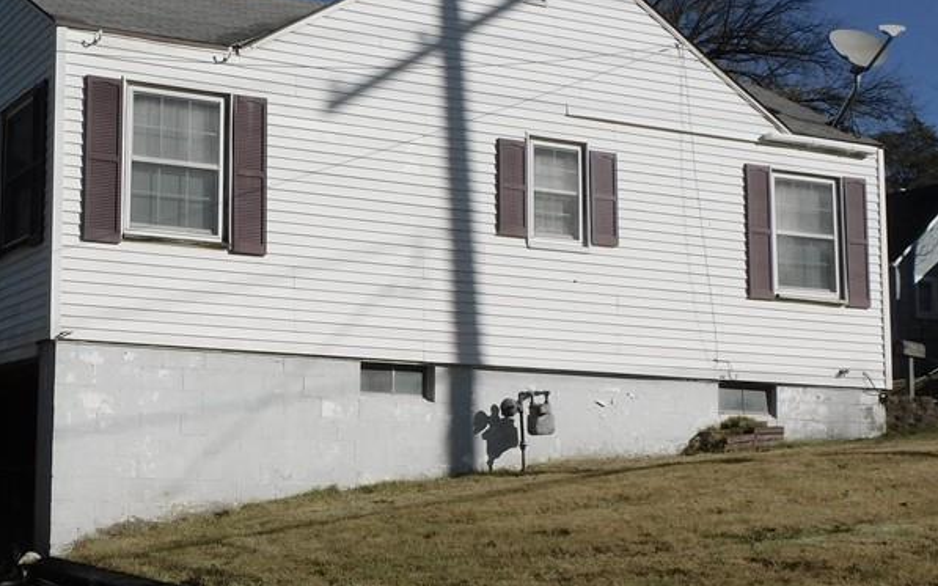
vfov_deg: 21.6
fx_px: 1534
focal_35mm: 60
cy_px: 339
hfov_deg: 33.1
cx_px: 196
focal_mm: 5.9
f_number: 5.1
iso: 125
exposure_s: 1/1250
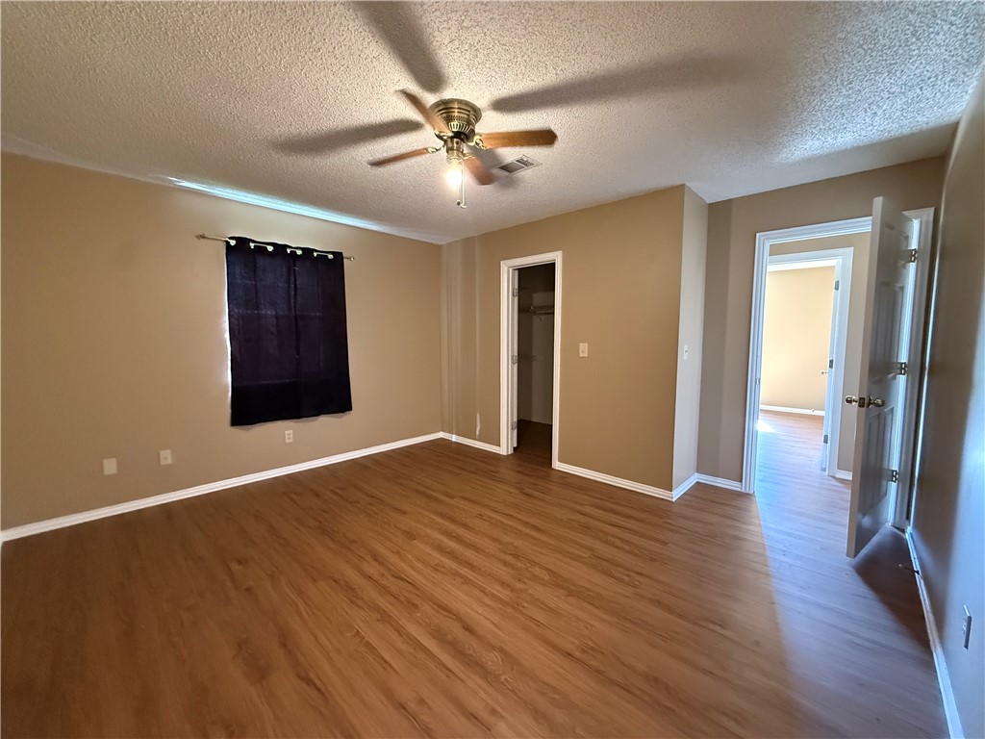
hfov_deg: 102.1
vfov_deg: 85.7
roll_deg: +0.1
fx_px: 398
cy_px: 370
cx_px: 492
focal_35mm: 14
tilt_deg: -3.6
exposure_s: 1/60
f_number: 2.2
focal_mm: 2.22
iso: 1000
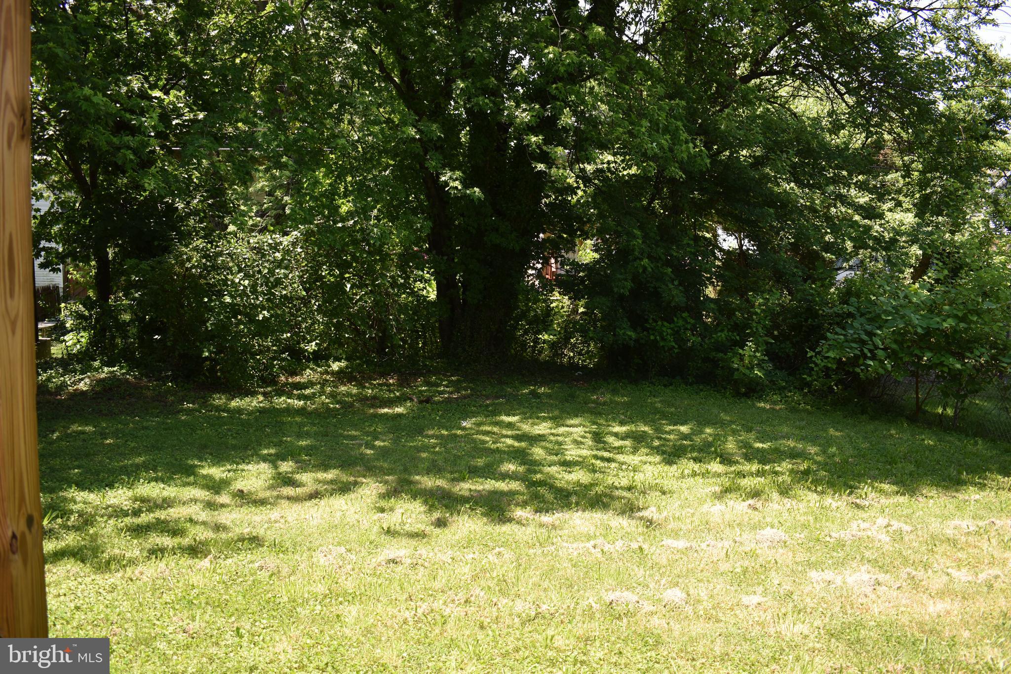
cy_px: 337
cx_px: 506
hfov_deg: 61.9
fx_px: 842
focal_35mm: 30
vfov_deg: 43.6
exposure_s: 1/200
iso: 100
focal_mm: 20
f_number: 5
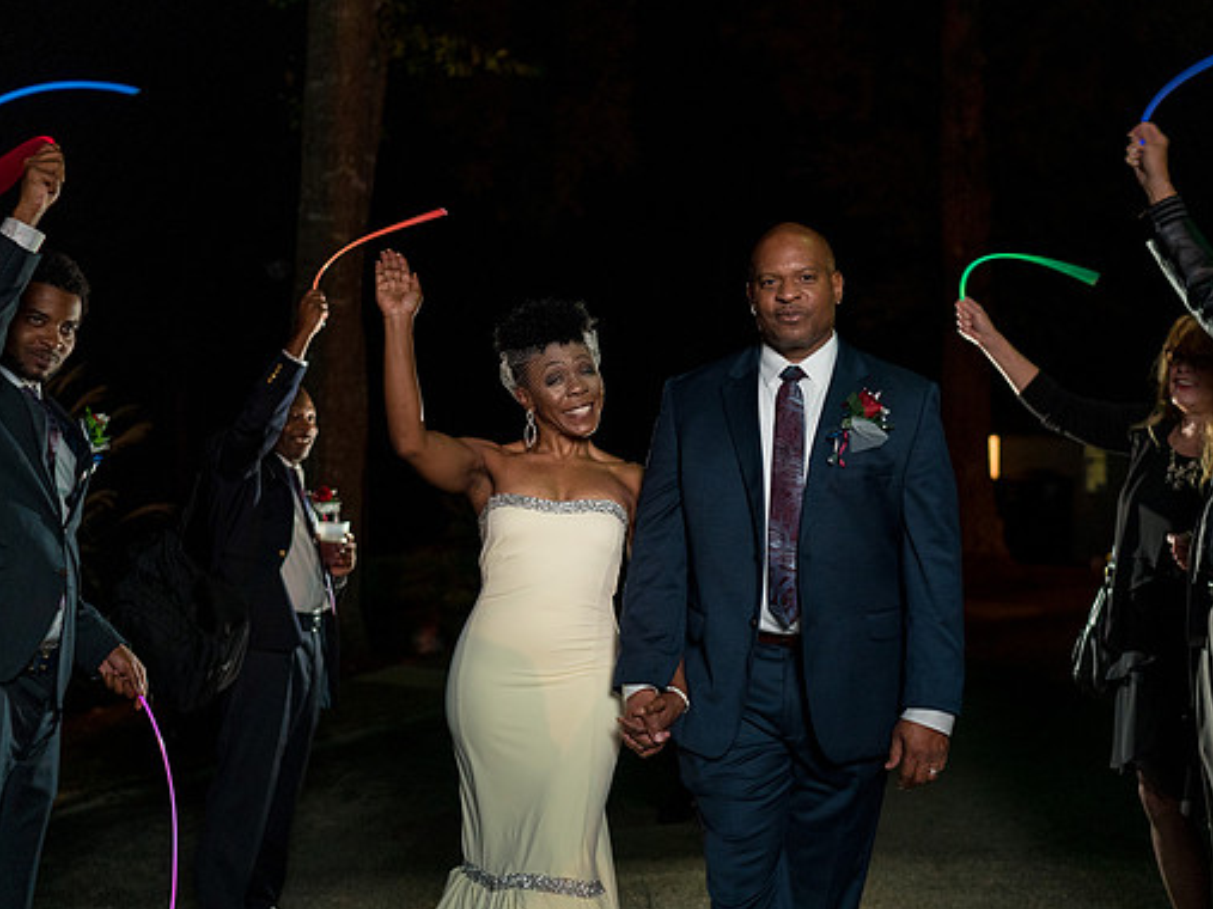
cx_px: 655
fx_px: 1436
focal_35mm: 41
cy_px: 433
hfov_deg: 45.7
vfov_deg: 35.1
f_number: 2
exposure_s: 1/100
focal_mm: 35
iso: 2000
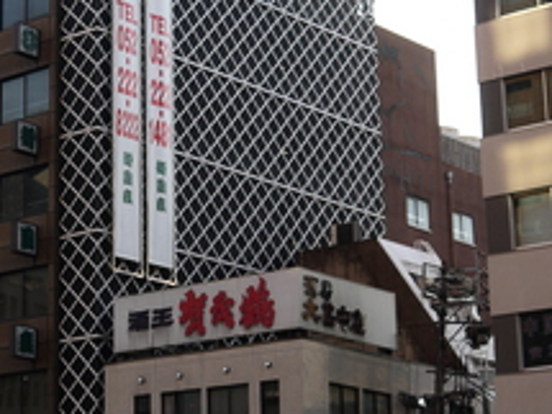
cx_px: -18
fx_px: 1689
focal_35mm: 106
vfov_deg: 13.9
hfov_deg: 18.0
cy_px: 201
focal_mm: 19
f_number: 5
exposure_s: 1/160
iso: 100
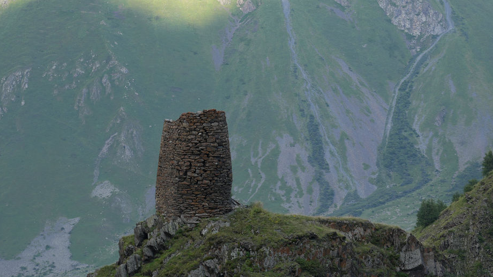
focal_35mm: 128
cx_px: 201
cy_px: 59
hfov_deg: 16.7
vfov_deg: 9.5
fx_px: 1673
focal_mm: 70
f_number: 4.5
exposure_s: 1/200
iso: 100
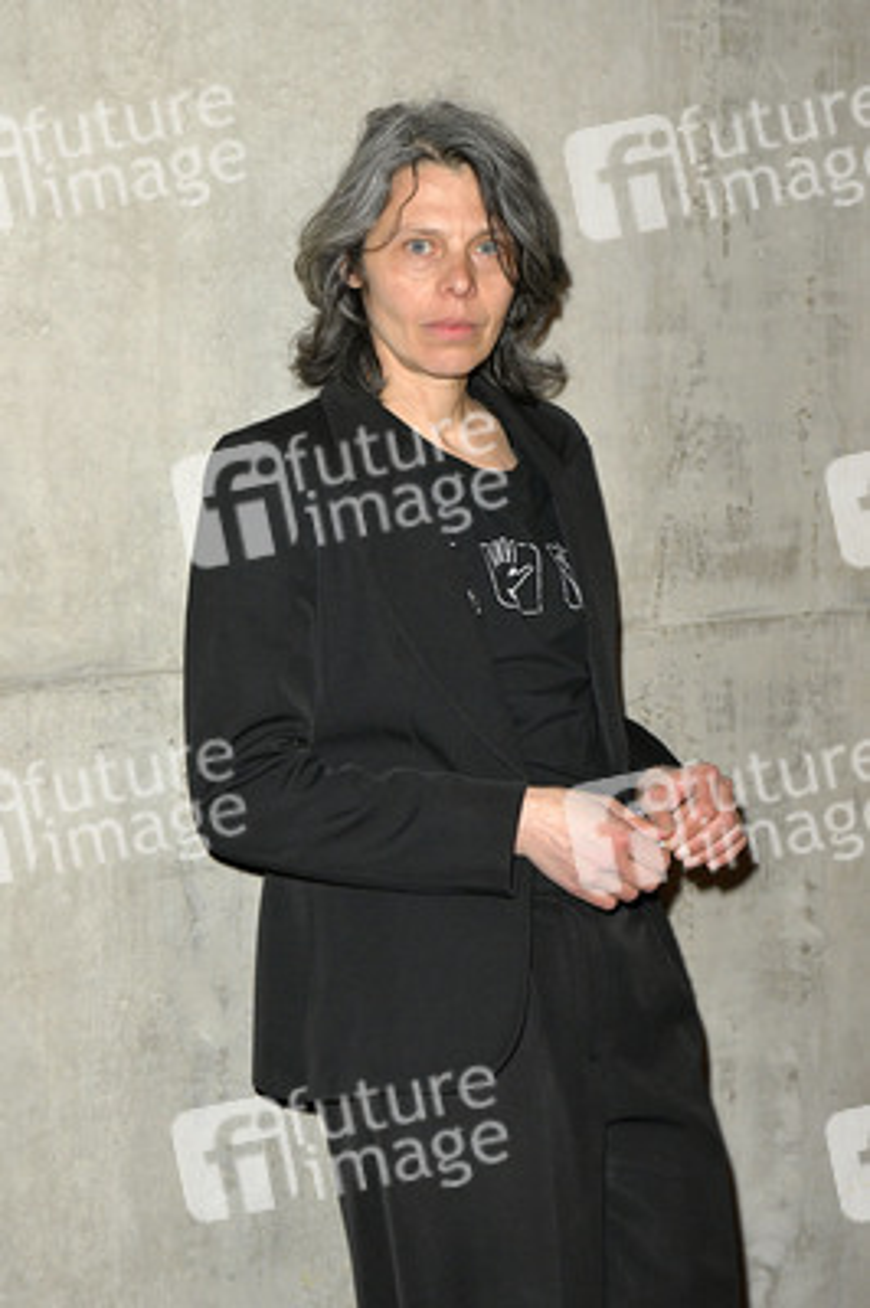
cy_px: 654
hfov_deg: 21.9
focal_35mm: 62
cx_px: 435
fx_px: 2251
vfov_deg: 32.4
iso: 3200
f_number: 5.6
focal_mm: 62
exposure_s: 1/250
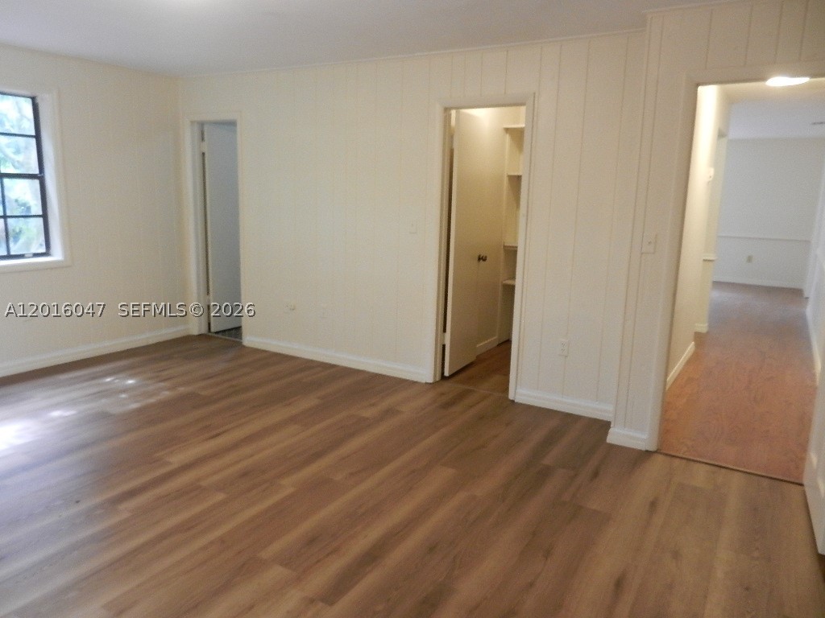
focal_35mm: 25
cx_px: 412
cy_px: 309
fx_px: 596
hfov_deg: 69.4
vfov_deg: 54.9
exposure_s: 1/15
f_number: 3.5
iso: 400
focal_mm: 4.5
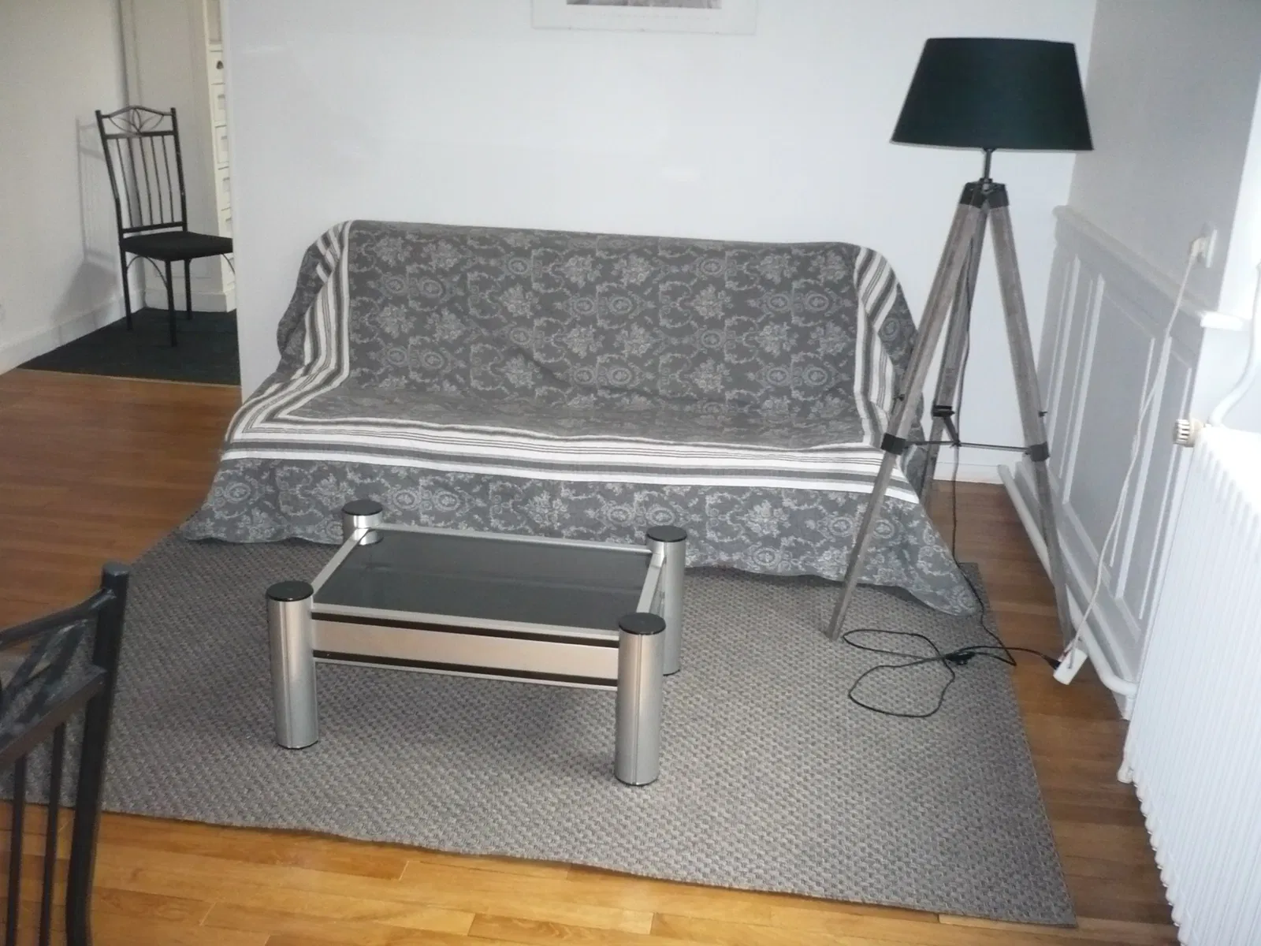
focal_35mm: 35
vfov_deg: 40.7
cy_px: 473
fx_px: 1275
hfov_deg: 52.6
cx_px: 630
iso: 400
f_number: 2.8
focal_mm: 5.8
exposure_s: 1/30
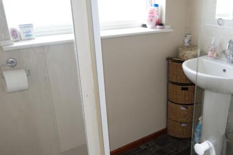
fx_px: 233
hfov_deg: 51.9
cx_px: 159
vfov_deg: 36.6
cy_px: 98
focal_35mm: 36
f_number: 2.5
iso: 100
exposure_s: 1/50
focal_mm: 8.8
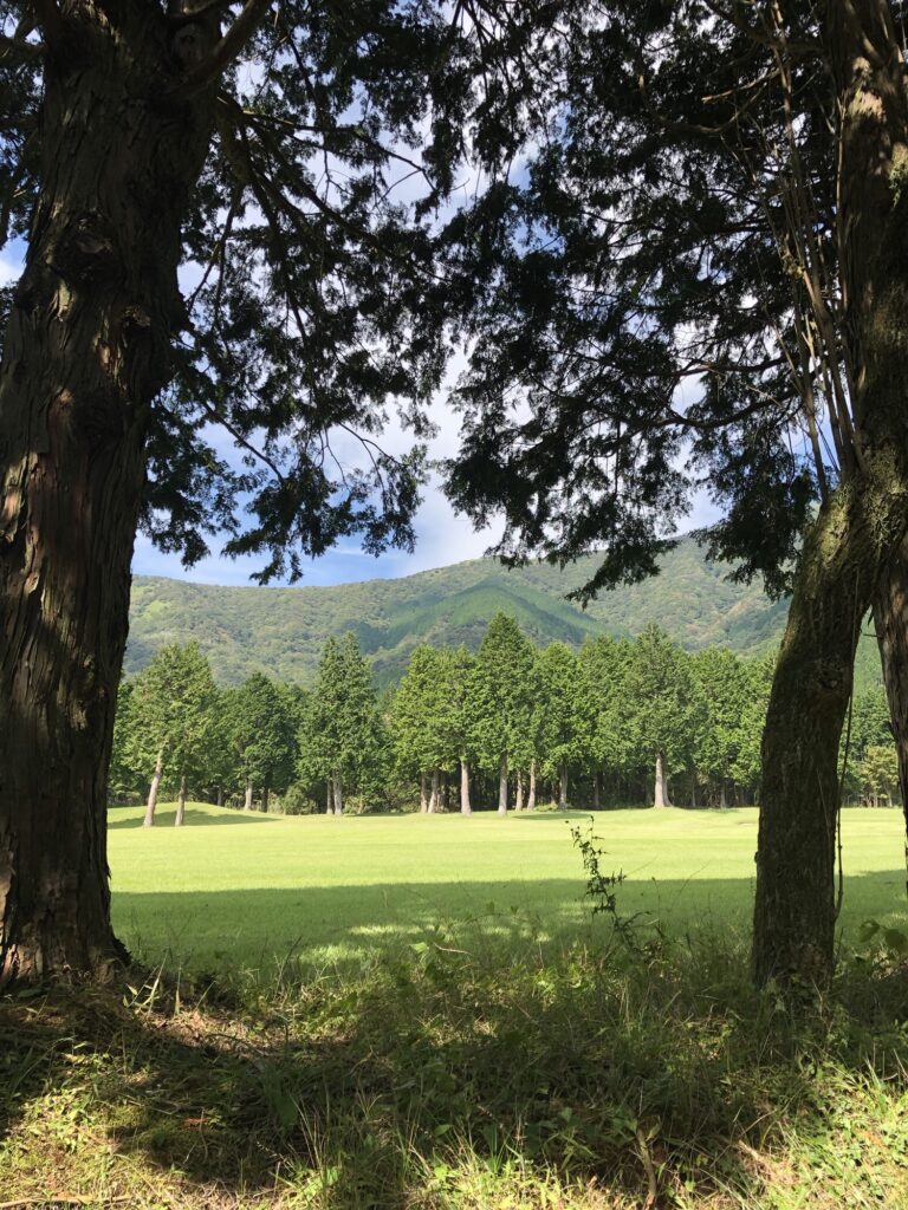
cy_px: 605
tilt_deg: +15.5
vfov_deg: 63.4
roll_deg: +2.0
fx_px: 979
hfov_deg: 49.7
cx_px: 454
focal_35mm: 28
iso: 20
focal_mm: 3.99
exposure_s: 1/800
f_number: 1.8
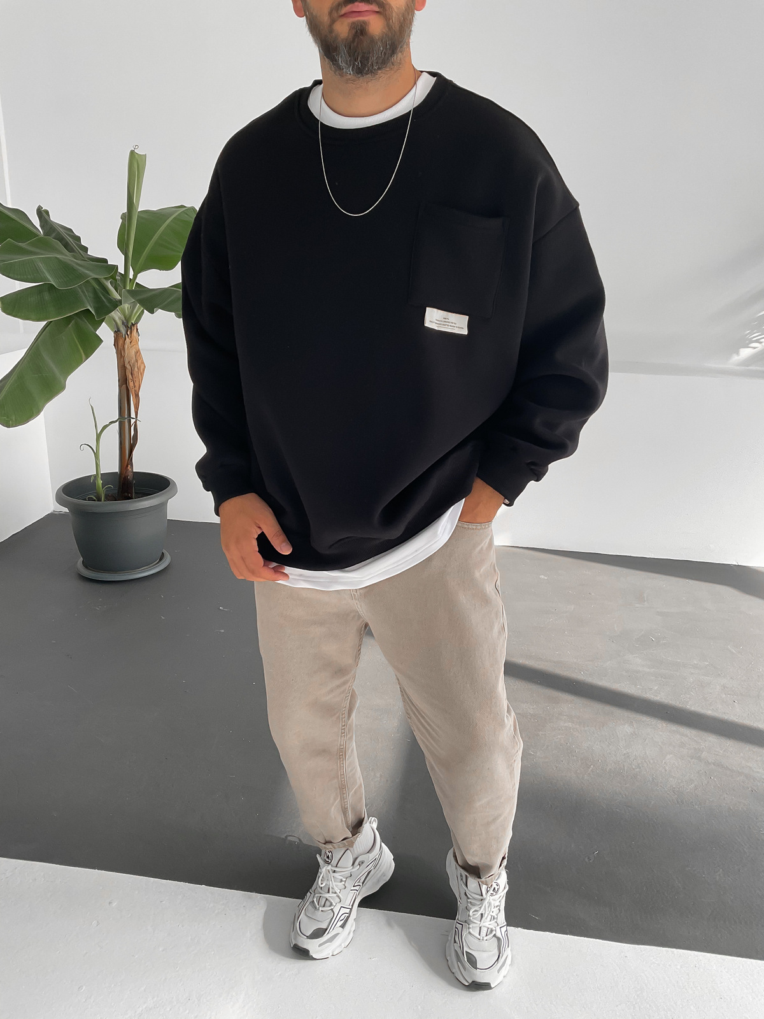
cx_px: 382
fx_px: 853
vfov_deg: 61.7
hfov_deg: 48.2
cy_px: 510
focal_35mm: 29
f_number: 1.8
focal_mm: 3
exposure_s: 1/120
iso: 40
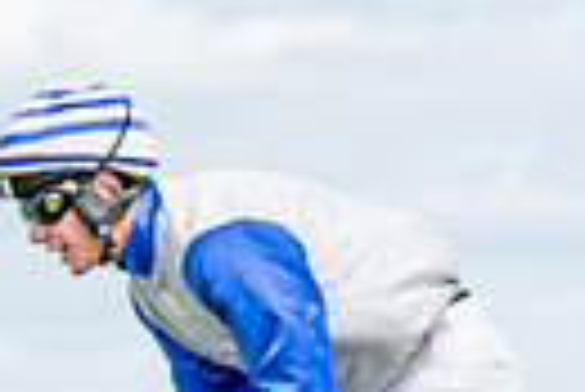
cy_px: 1116
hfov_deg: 2.6
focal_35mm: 789
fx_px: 12835
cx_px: -64
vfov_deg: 1.7
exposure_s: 1/3200
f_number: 4
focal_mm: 86
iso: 400
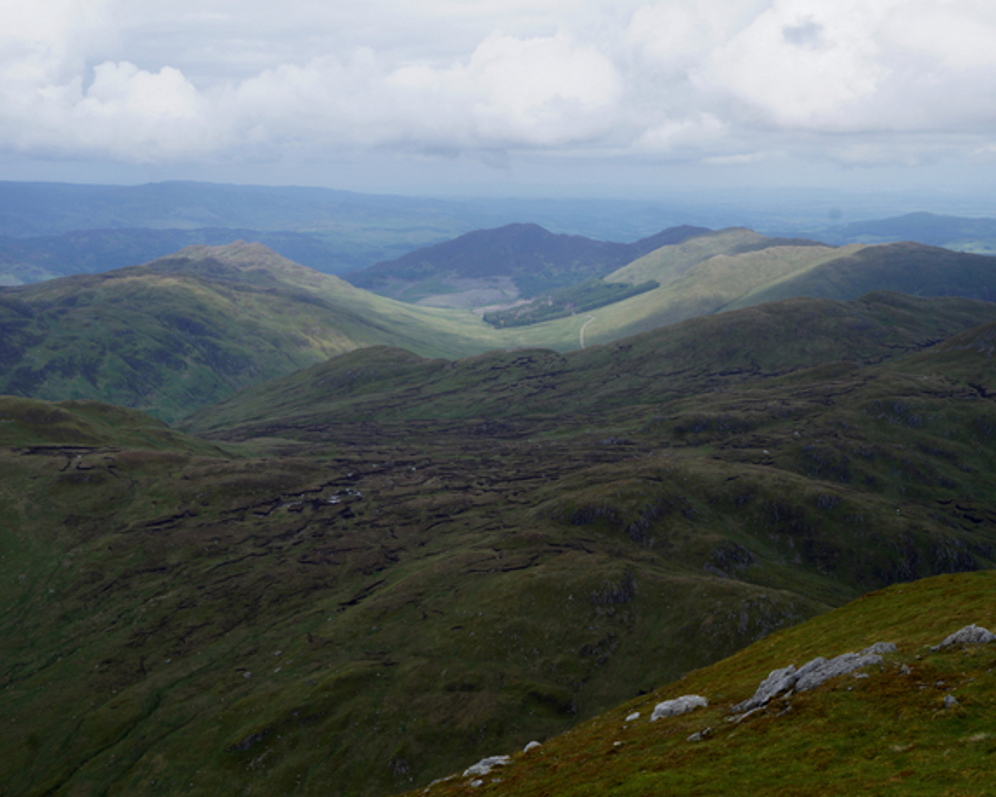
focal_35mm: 48
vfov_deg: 31.5
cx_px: 497
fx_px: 1415
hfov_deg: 38.8
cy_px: 402
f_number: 14
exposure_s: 1/80
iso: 100
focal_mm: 28
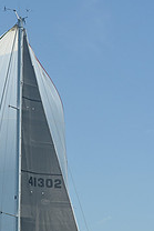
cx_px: -152
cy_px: 195
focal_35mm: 195
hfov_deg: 6.8
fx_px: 1249
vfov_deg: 10.5
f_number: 8
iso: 320
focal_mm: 70
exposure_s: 1/1000
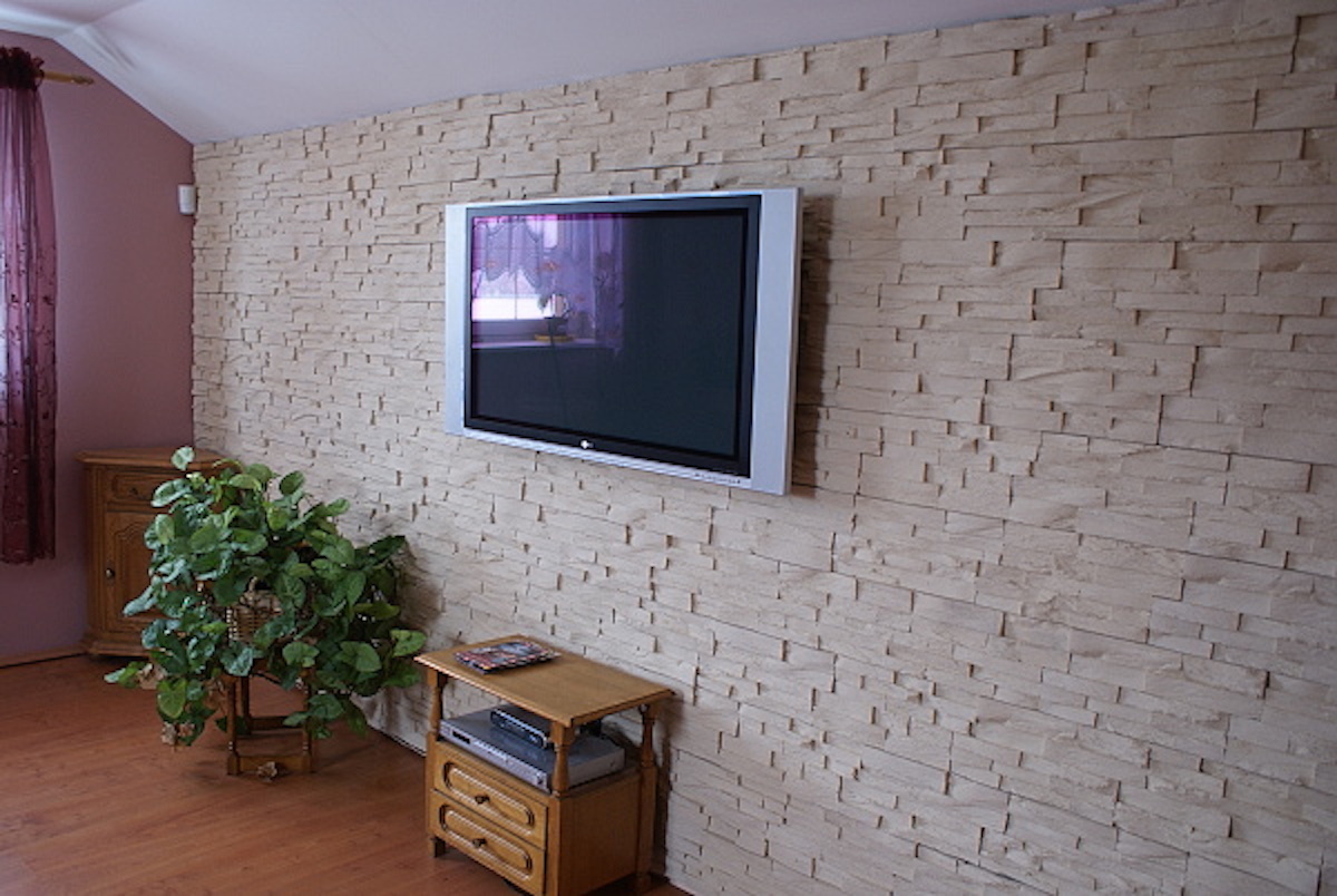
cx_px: 668
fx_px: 1116
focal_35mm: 30
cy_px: 448
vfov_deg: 43.7
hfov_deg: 61.9
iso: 250
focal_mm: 20
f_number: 4
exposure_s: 1/30
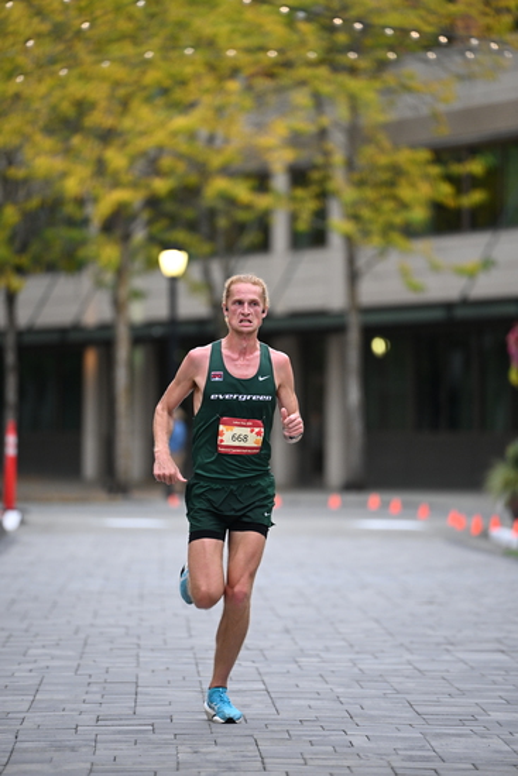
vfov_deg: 10.3
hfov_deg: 6.9
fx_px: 4314
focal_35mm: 200
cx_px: 259
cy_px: 388
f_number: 2.8
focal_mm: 200
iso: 1600
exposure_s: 1/1000
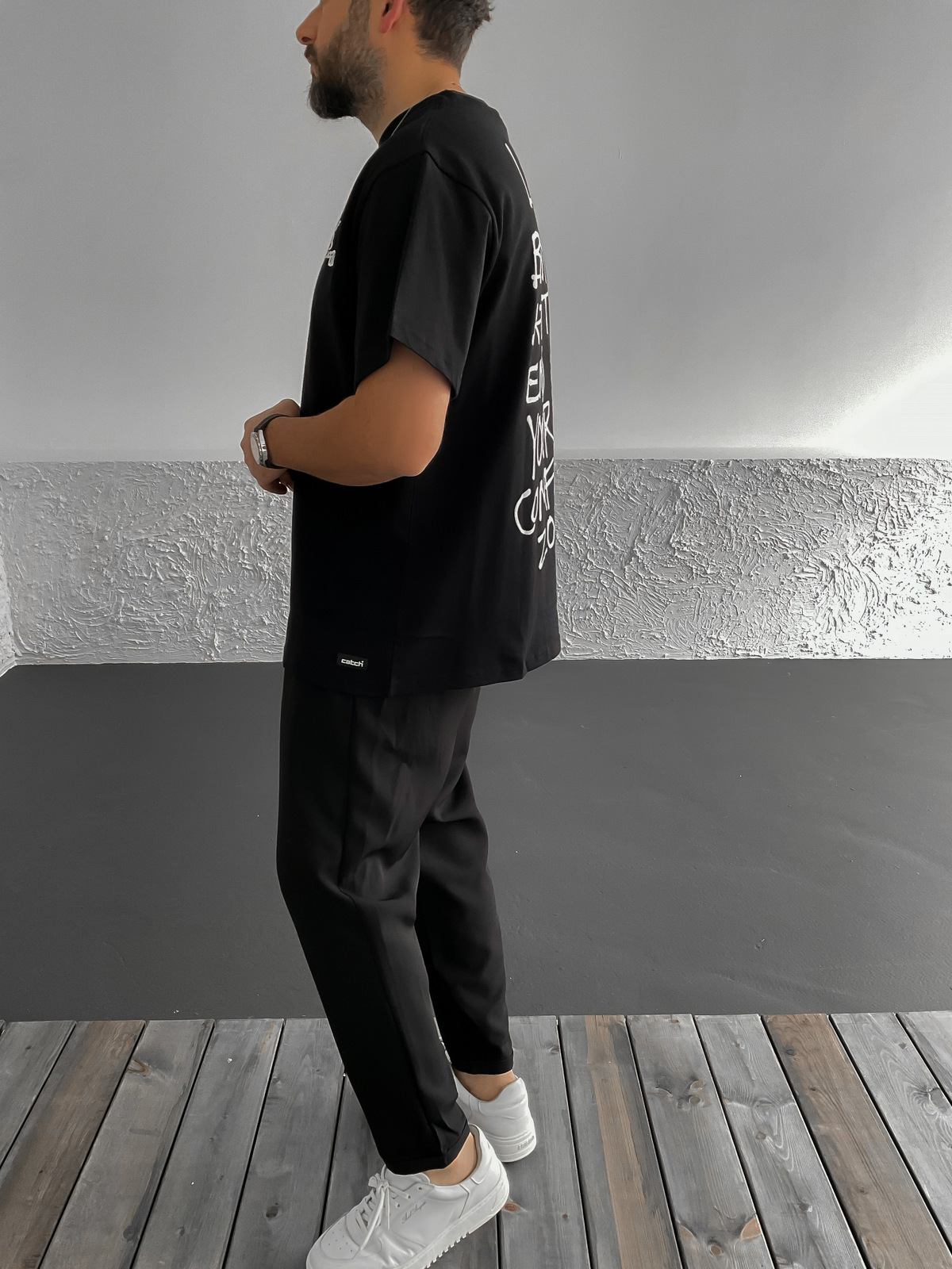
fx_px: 1063
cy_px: 634
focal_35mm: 29
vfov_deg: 61.7
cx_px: 476
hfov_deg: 48.2
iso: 64
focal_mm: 3
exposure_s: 1/100
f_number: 1.8
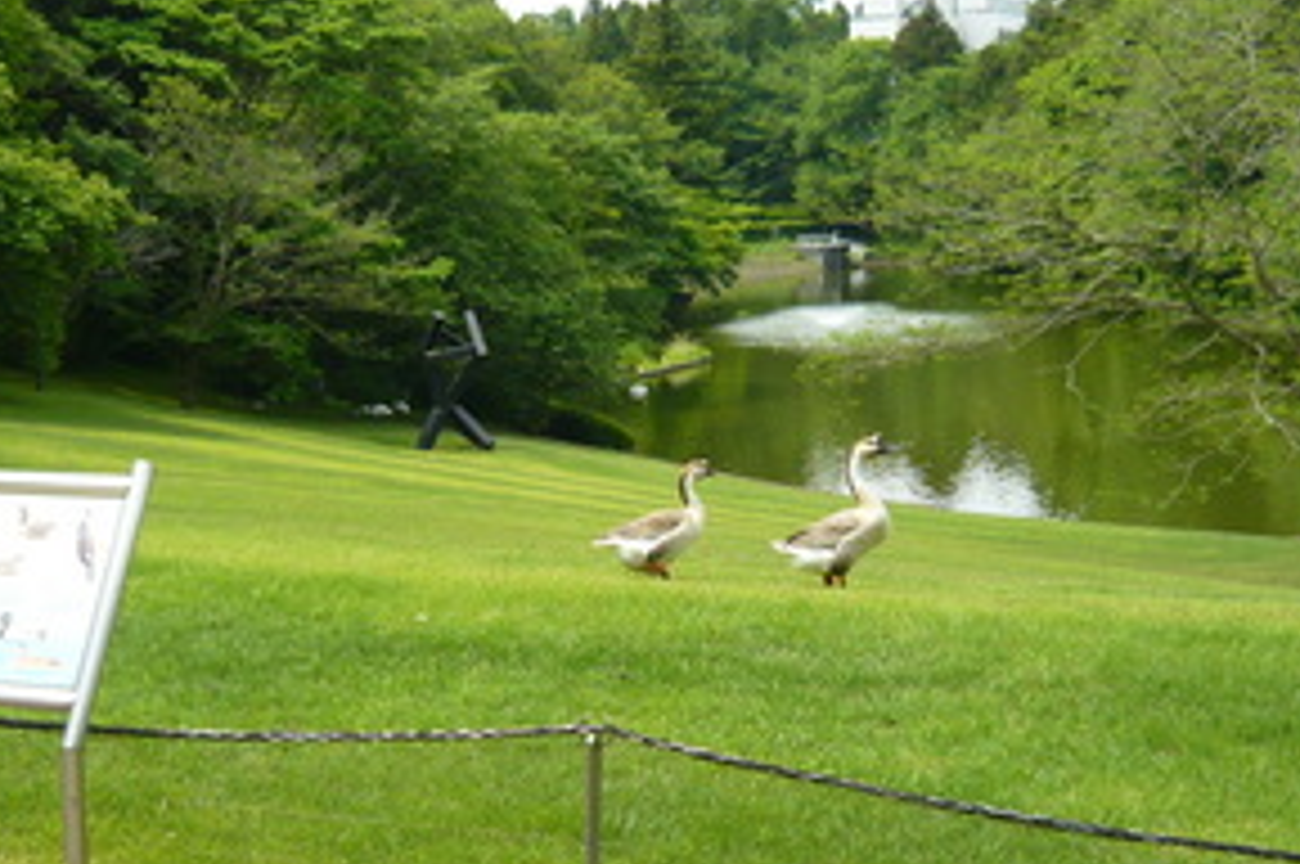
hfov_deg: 34.0
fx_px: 2128
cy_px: 493
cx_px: 657
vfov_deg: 22.9
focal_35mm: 59
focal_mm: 5.5
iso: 100
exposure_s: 1/500
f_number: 2.8
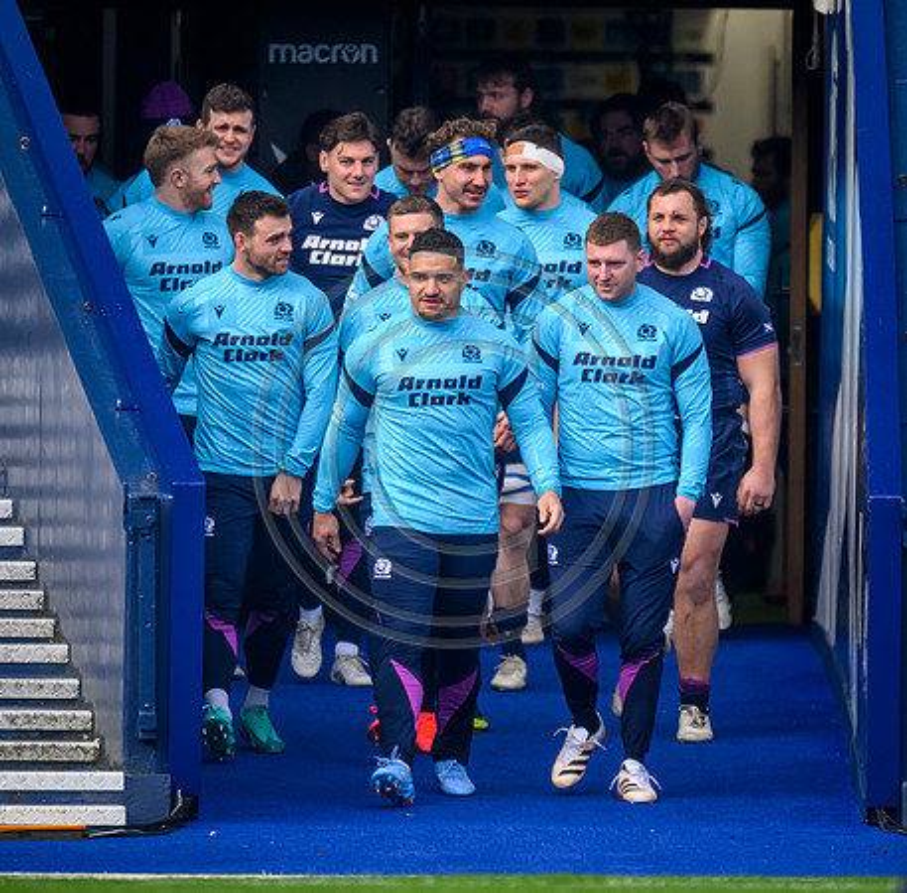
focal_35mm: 1089
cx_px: 568
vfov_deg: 1.6
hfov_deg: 1.6
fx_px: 32034
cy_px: 410
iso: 4000
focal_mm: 784
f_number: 5.6
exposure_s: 1/1600
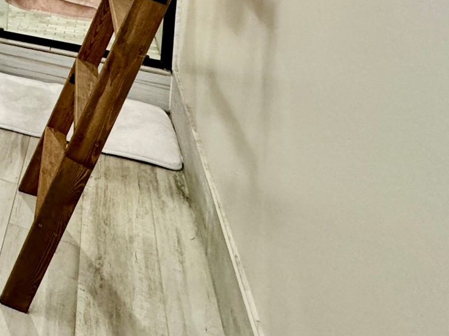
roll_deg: -1.2
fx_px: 506
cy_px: -119
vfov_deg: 28.8
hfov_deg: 34.0
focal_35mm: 39
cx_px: -138
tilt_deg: -4.7
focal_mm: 2.22
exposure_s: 1/60
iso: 320
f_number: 2.2
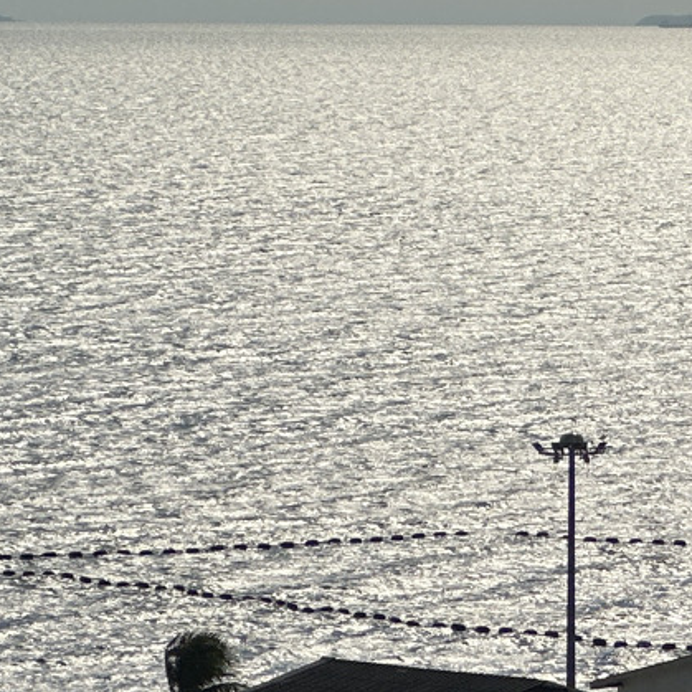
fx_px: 7351
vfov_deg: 5.4
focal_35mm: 325
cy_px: 226
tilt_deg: -1.3
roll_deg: -0.5
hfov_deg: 5.4
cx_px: 829
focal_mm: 9
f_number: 2.8
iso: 20
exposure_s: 1/4587
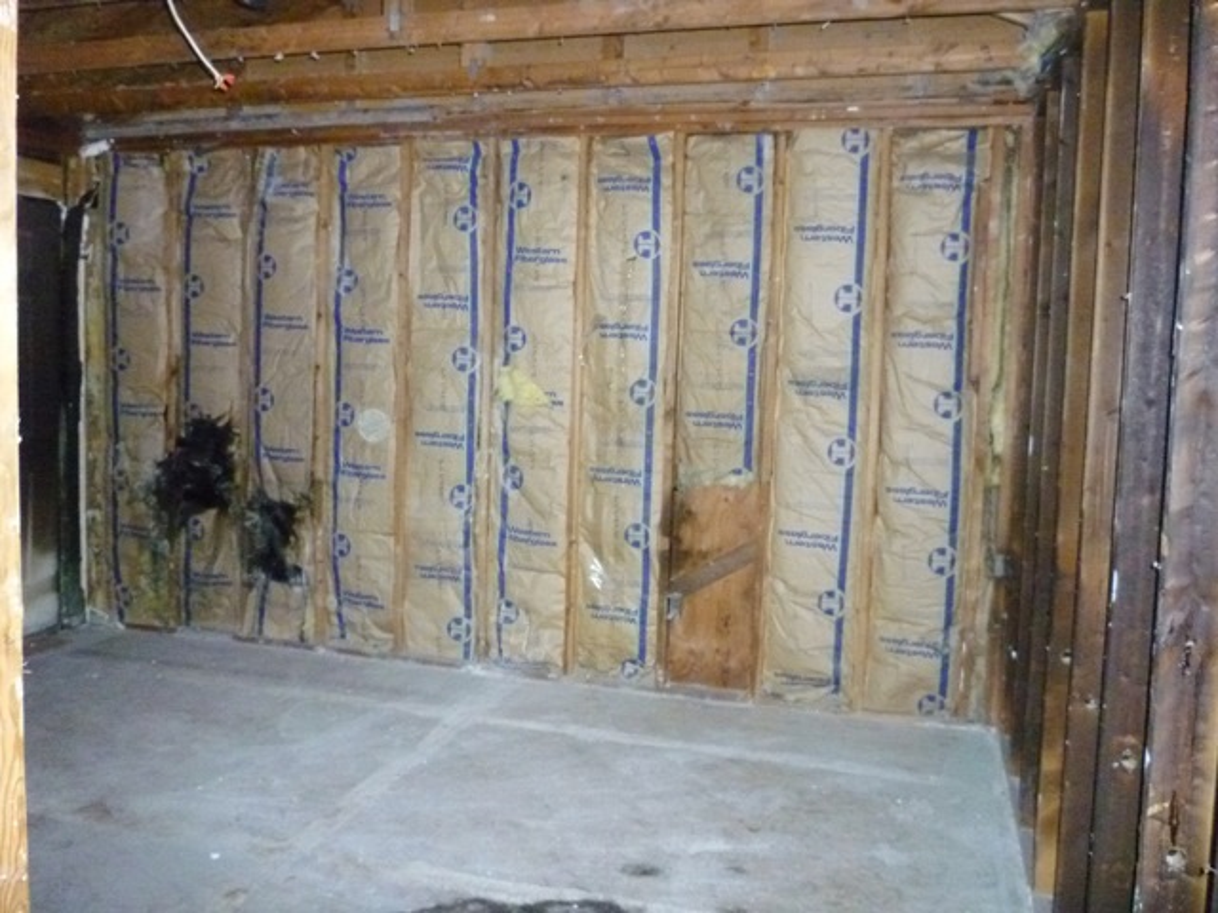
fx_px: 1020
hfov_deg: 61.7
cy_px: 456
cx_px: 609
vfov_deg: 48.2
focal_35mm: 29
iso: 1000
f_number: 3.3
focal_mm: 5.2
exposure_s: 1/125
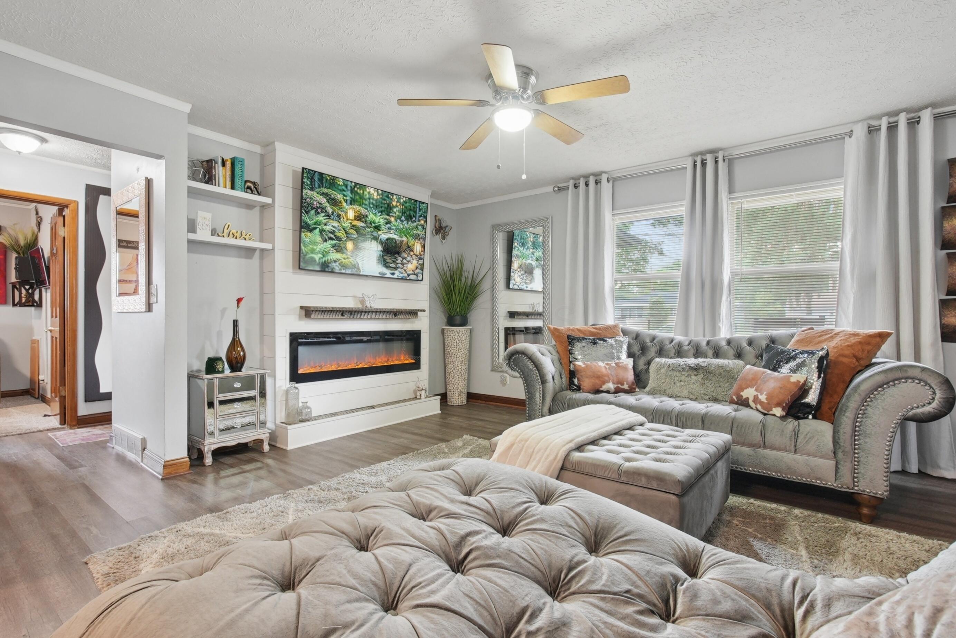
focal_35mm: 16
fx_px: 425
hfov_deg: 96.7
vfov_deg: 73.8
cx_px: 478
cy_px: 319
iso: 640
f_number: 7.1
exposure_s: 1/6
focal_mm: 11
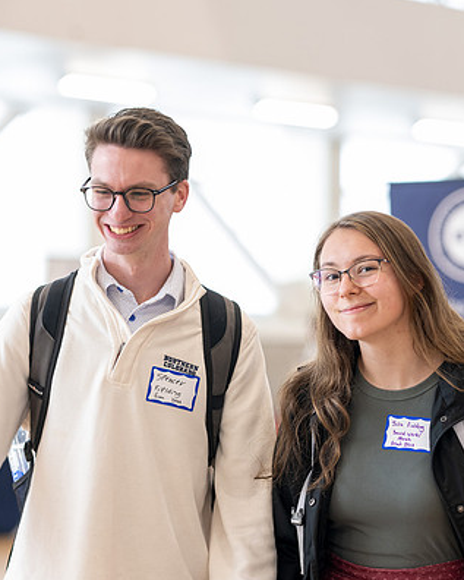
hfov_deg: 9.7
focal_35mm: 160
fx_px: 2745
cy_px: 269
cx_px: 245
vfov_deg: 12.1
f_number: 2.8
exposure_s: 1/100
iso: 800
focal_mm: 105
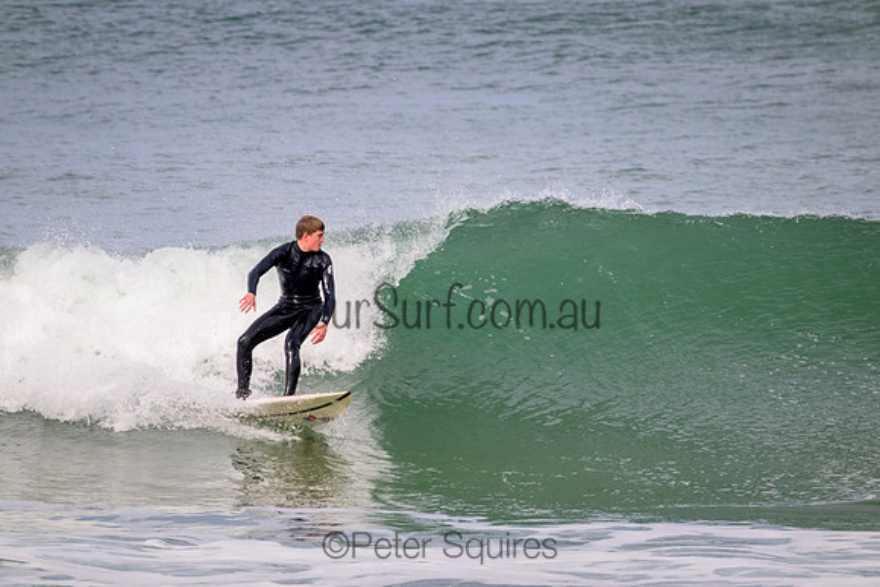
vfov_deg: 1.7
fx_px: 19559
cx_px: 440
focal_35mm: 800
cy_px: 294
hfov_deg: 2.6
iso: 1600
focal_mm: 800
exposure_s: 1/2000
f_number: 11
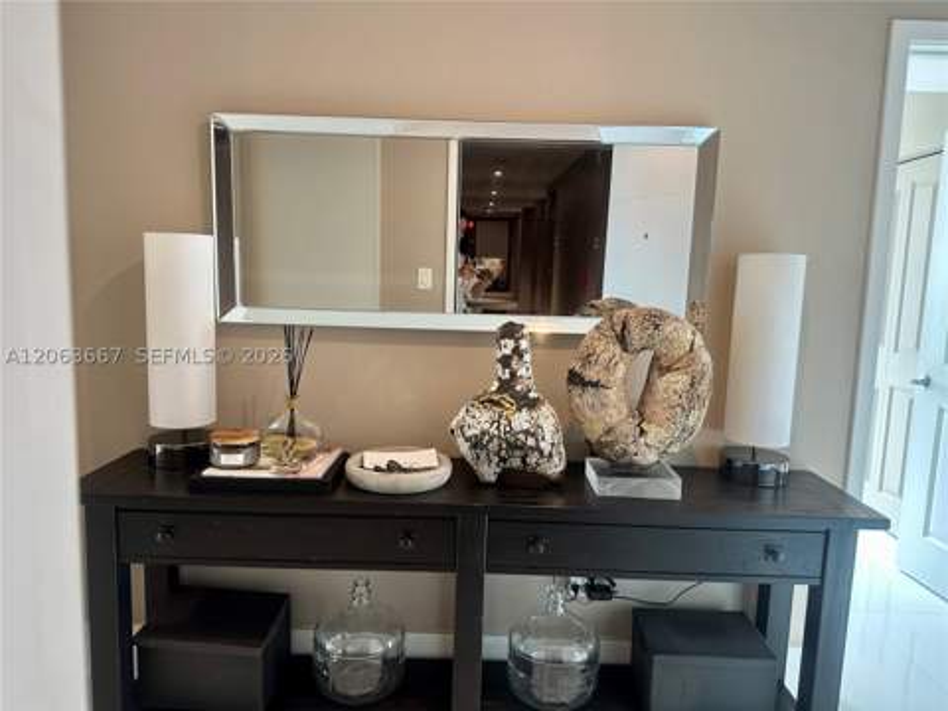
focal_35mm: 24
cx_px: 474
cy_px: 356
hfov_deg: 71.6
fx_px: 657
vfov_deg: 56.8
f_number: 1.78
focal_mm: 6.86
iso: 160
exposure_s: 1/60
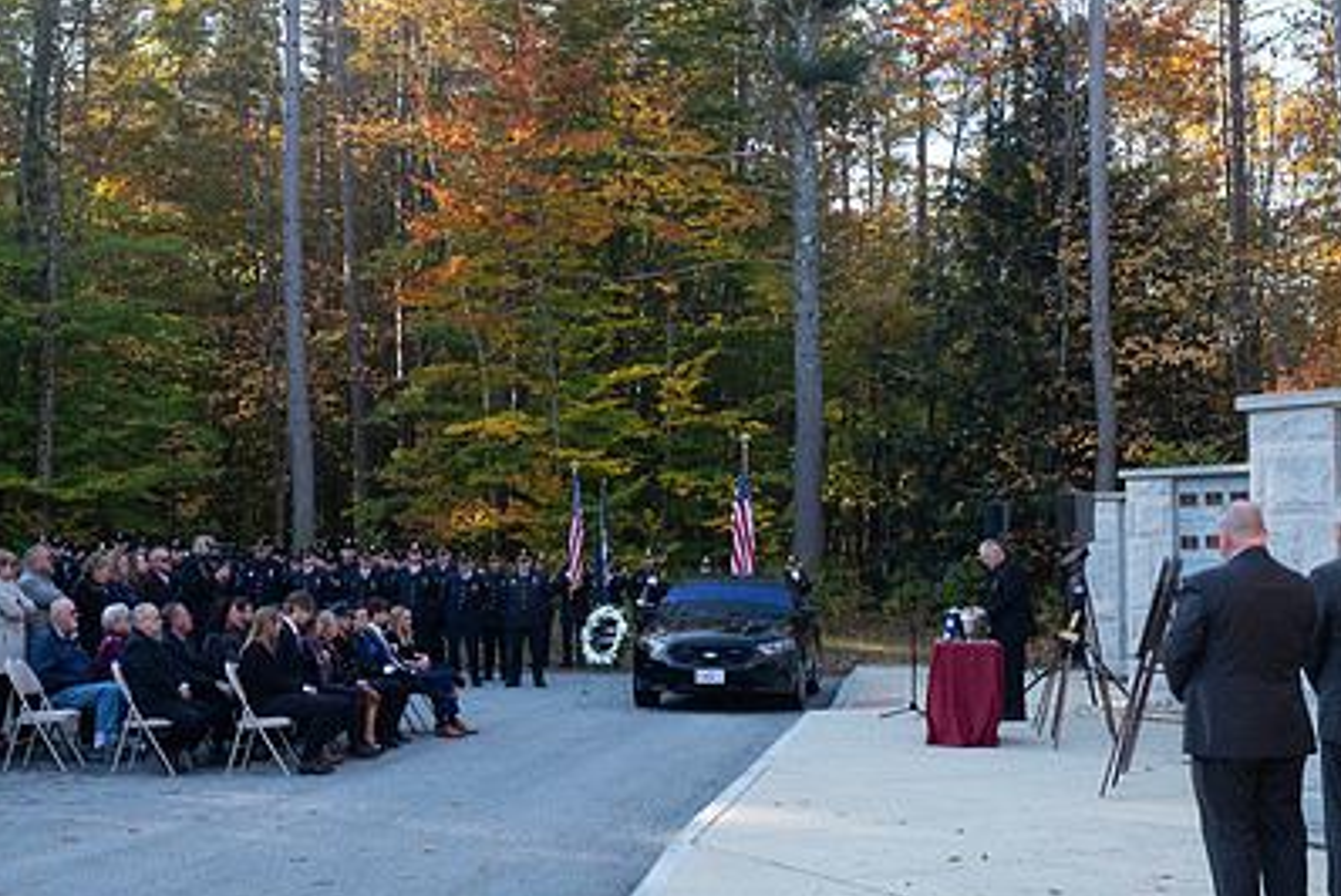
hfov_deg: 38.9
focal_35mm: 51
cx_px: 674
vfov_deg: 26.5
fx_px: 1901
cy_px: 426
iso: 800
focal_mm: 23
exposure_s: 1/640
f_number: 3.6
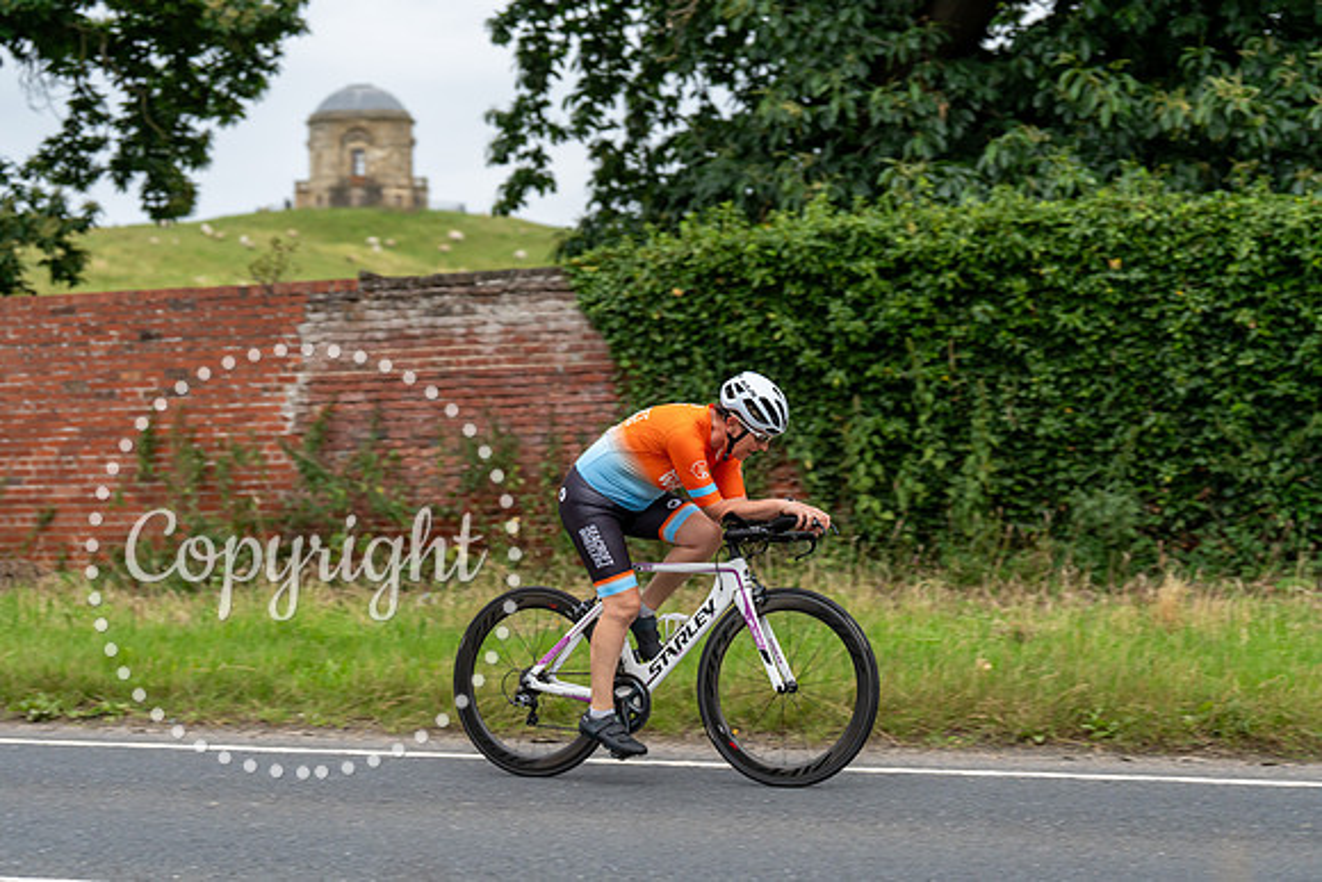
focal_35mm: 79
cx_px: 661
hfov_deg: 25.7
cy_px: 441
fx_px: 2902
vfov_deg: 17.3
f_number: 3.2
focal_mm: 79
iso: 1000
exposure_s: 1/640
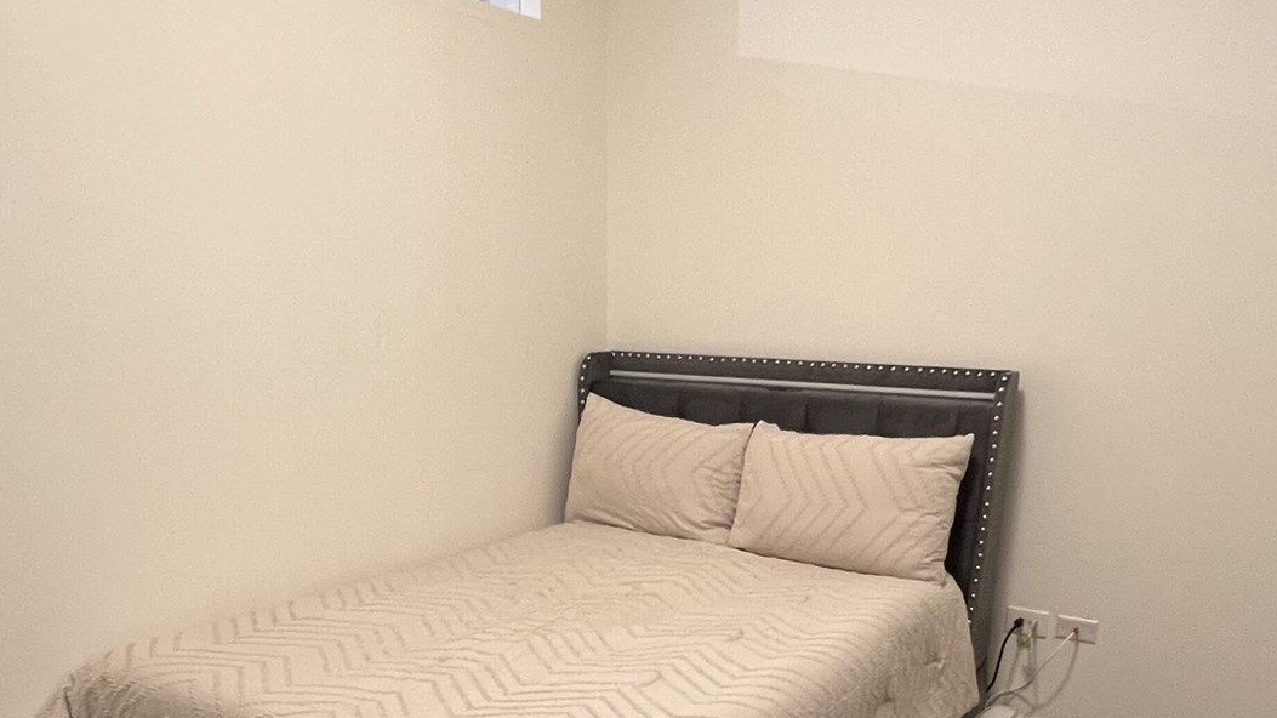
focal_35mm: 31
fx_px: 1050
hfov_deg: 62.6
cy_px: 636
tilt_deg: -17.7
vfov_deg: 35.7
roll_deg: -0.6
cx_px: 654
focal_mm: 1.57
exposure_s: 1/60
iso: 320
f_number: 1.8
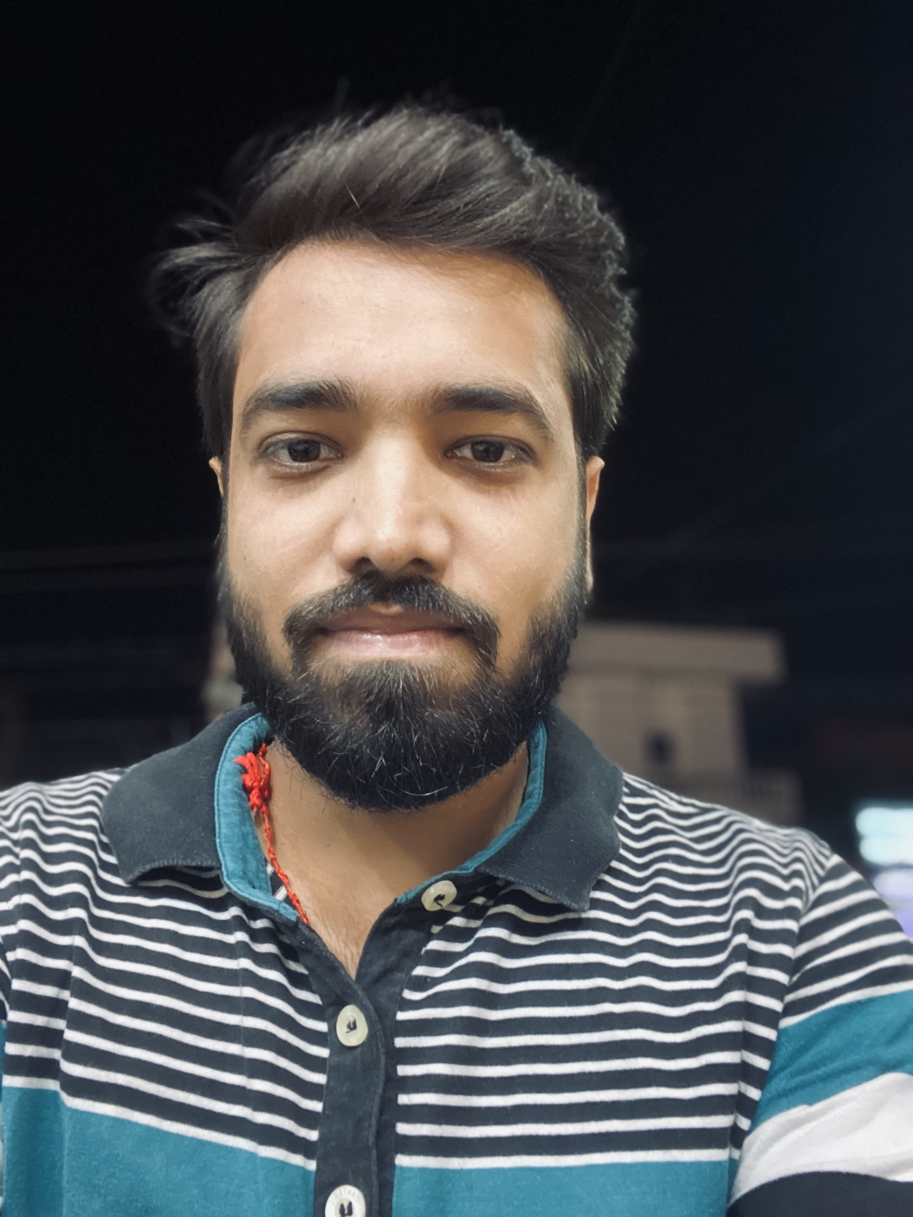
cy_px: 608
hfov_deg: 46.8
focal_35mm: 30
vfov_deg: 60.0
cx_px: 456
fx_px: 1055
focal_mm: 2.71
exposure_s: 1/33
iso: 320
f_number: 2.2
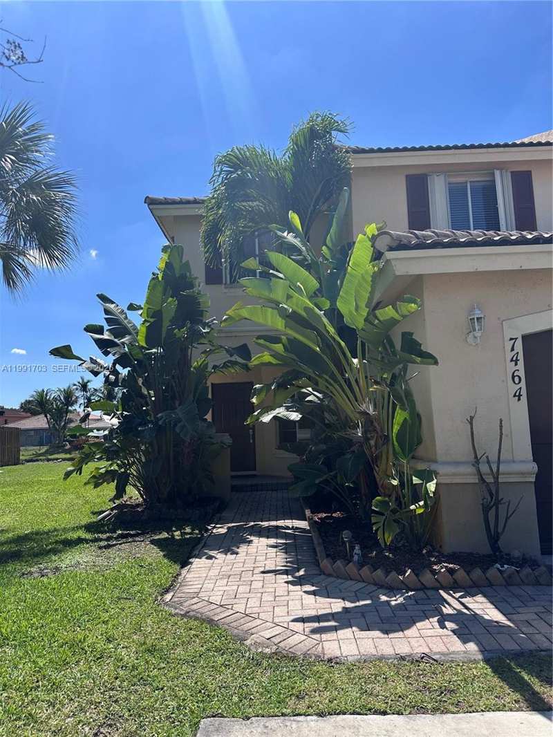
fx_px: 511
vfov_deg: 71.6
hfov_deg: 56.8
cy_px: 368
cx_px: 276
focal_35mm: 24
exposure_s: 1/4545
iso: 80
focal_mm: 6.86
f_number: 1.78
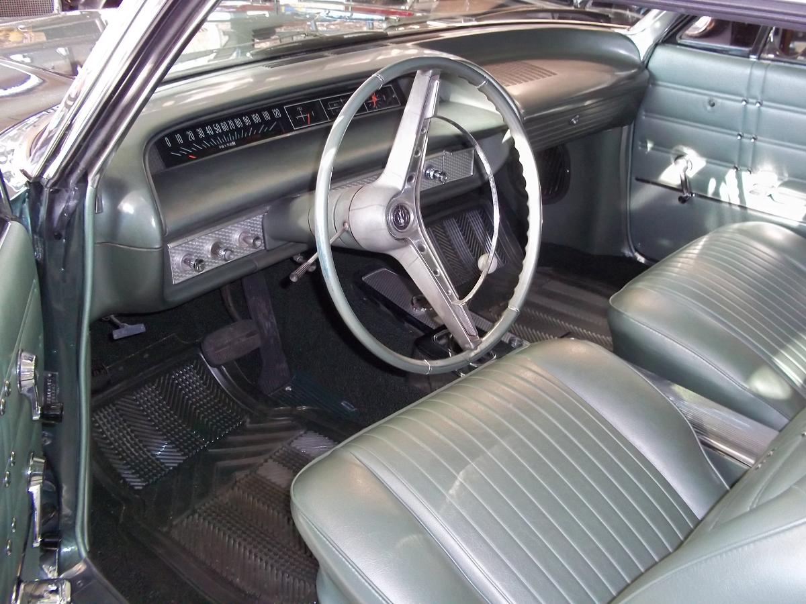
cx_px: 403
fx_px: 838
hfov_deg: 51.4
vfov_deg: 39.7
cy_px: 302
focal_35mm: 36
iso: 320
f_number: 3.1
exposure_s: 1/30
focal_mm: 6.5
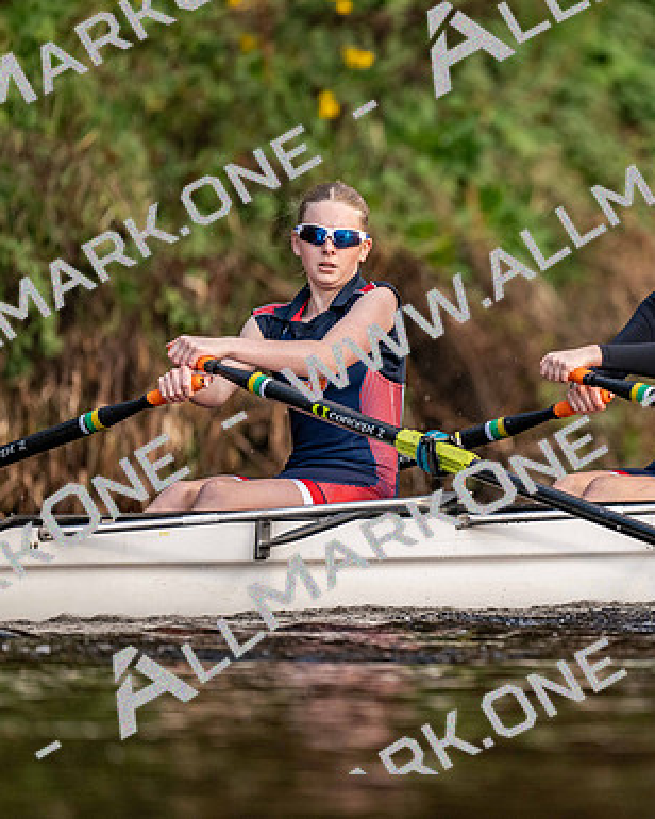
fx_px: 20573
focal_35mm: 849
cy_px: 410
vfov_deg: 2.3
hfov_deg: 1.8
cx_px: 544
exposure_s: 1/2500
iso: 1600
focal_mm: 600
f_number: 4
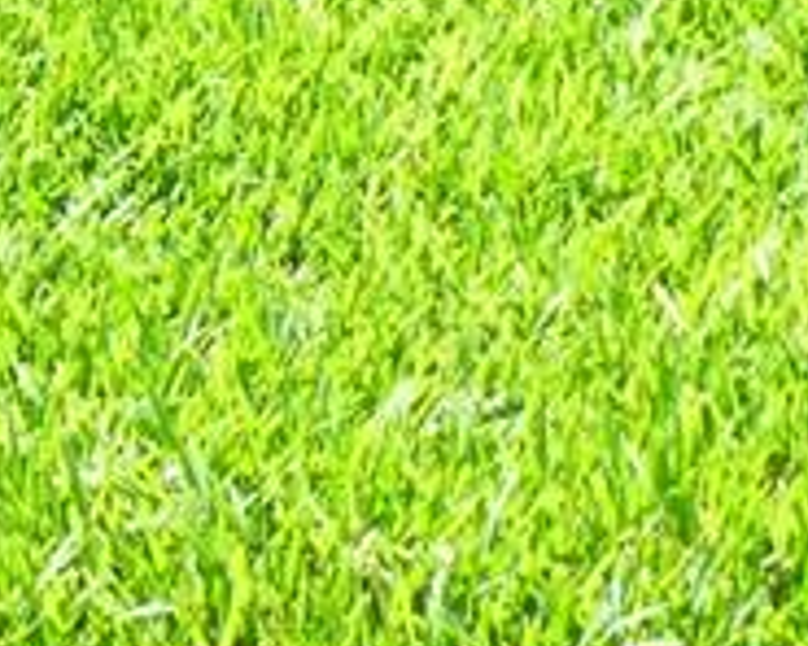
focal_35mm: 130
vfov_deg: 10.2
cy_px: -965
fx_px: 3109
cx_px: -1013
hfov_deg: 12.3
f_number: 4
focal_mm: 4.3
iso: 100
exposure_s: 1/125
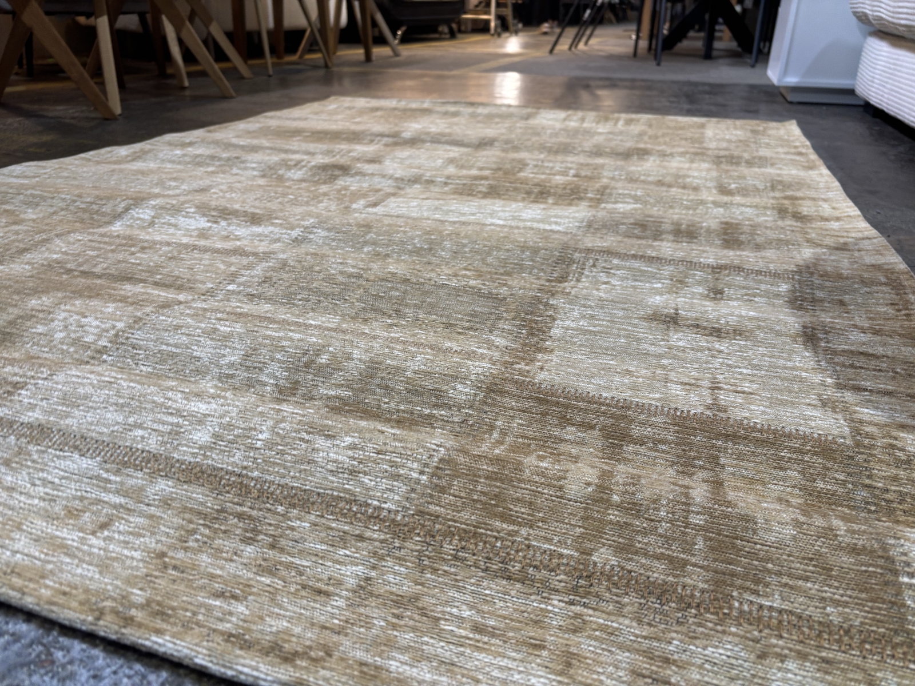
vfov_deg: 53.1
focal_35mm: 26
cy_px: 343
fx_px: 687
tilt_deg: -24.6
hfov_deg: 67.3
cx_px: 458
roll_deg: -1.6
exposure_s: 1/60
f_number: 1.6
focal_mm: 5.96
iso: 64
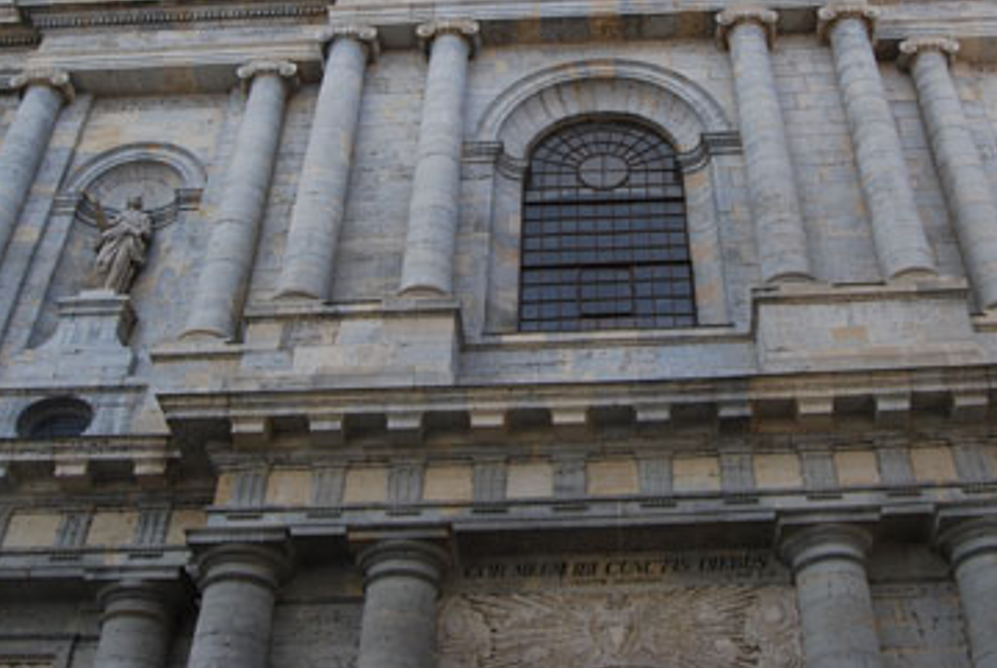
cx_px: 618
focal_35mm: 45
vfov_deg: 29.2
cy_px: 125
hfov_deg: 43.2
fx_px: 1248
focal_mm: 18
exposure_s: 1/200
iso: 100
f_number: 7.1
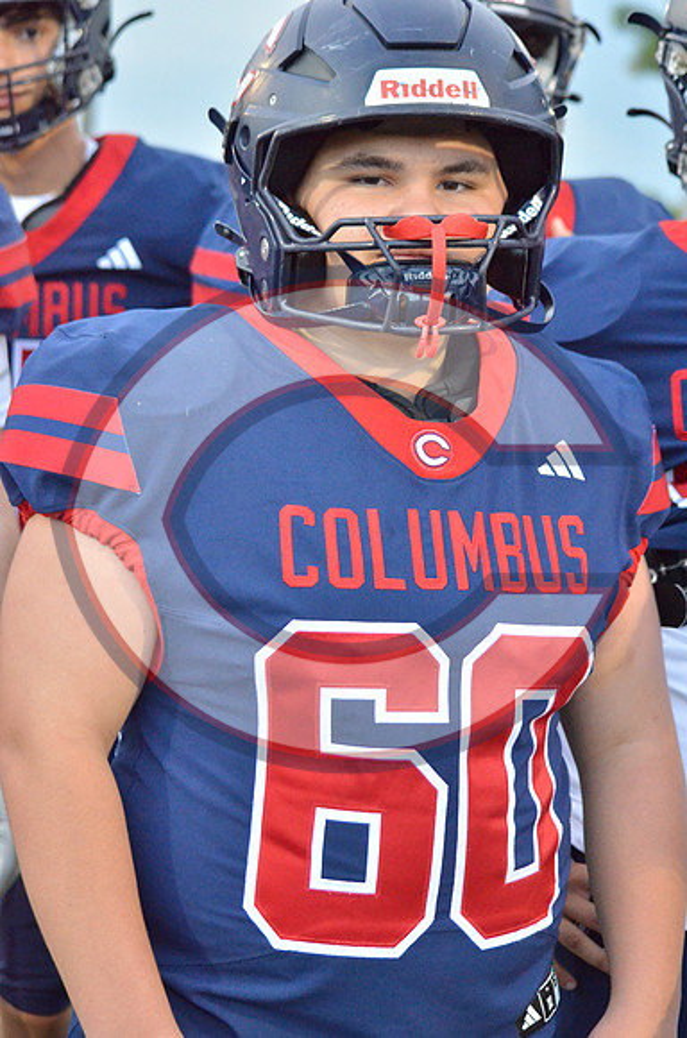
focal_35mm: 93
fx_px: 2675
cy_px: 519
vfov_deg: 22.0
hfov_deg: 14.6
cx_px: 344
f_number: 4.5
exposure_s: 1/500
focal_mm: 62
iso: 4500
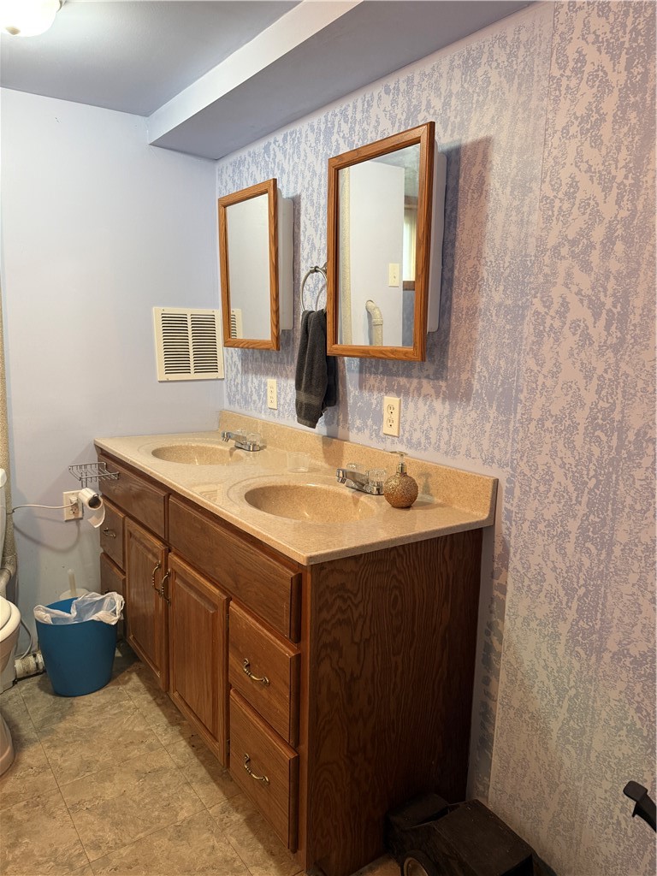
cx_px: 328
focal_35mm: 24
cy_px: 438
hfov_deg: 56.8
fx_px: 607
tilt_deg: -9.3
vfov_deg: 71.6
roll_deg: -1.3
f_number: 1.78
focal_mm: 6.76
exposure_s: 1/60
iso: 200
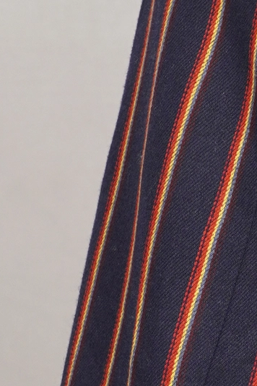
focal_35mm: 259
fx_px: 2773
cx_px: 488
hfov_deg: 5.2
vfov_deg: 7.9
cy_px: 289
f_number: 5
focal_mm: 32
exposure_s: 1/15
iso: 200
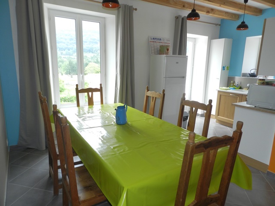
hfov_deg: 73.9
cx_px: 138
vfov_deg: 58.9
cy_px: 103
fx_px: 183
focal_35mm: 23
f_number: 3.4
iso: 160
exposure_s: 1/30
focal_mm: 4
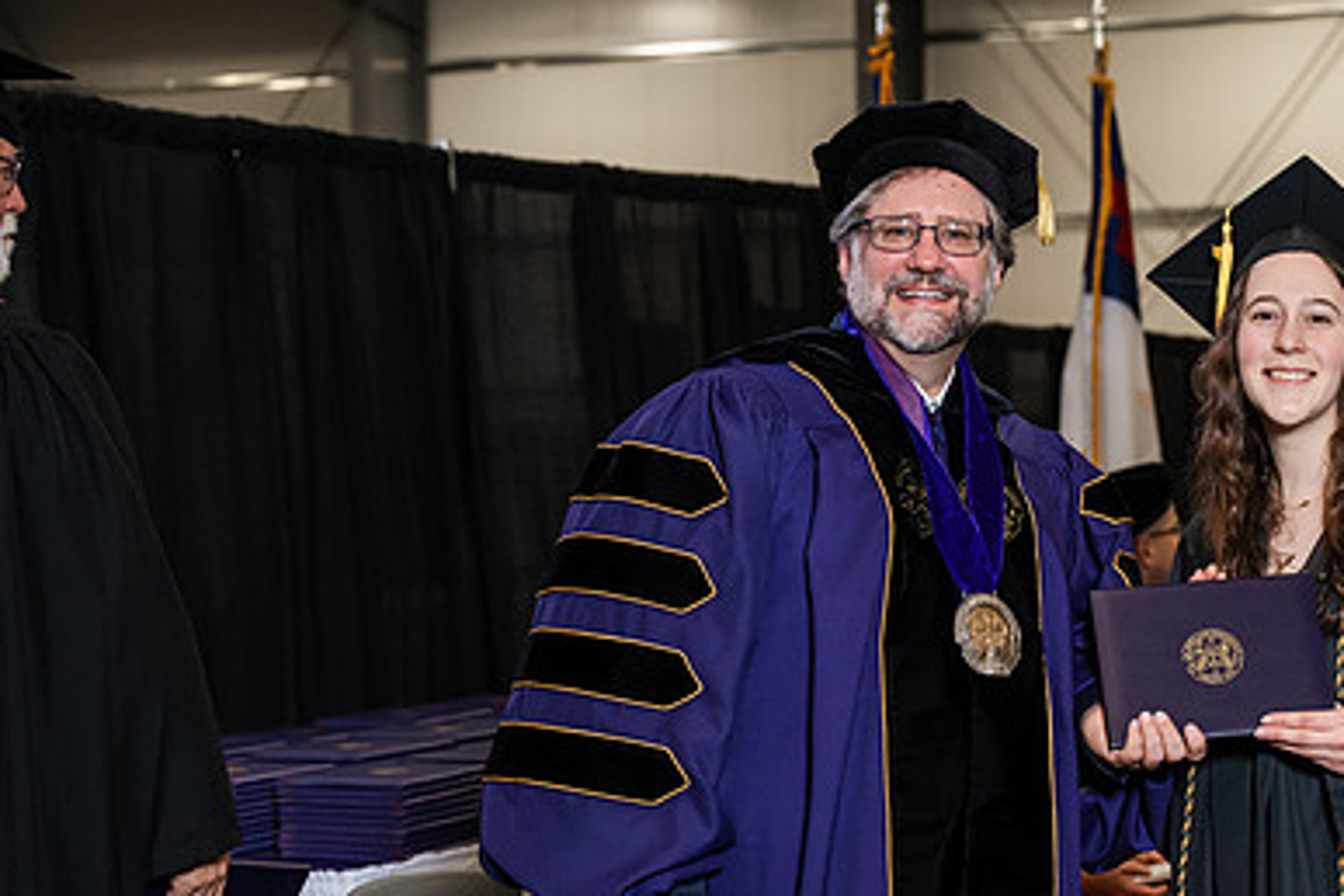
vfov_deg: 15.7
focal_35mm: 87
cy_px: 623
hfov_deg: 23.2
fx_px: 3248
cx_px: 965
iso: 1250
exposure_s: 1/200
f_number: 4.5
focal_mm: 58
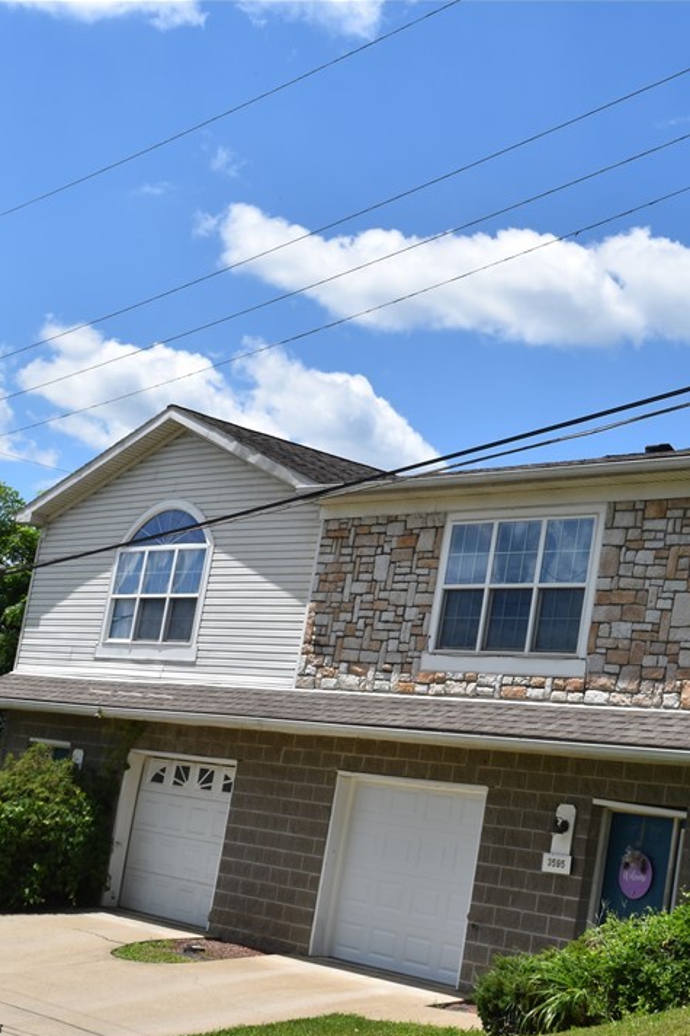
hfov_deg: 20.7
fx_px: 1841
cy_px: 525
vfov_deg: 31.4
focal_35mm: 64
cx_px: 644
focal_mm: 28
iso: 200
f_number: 10
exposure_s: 1/400
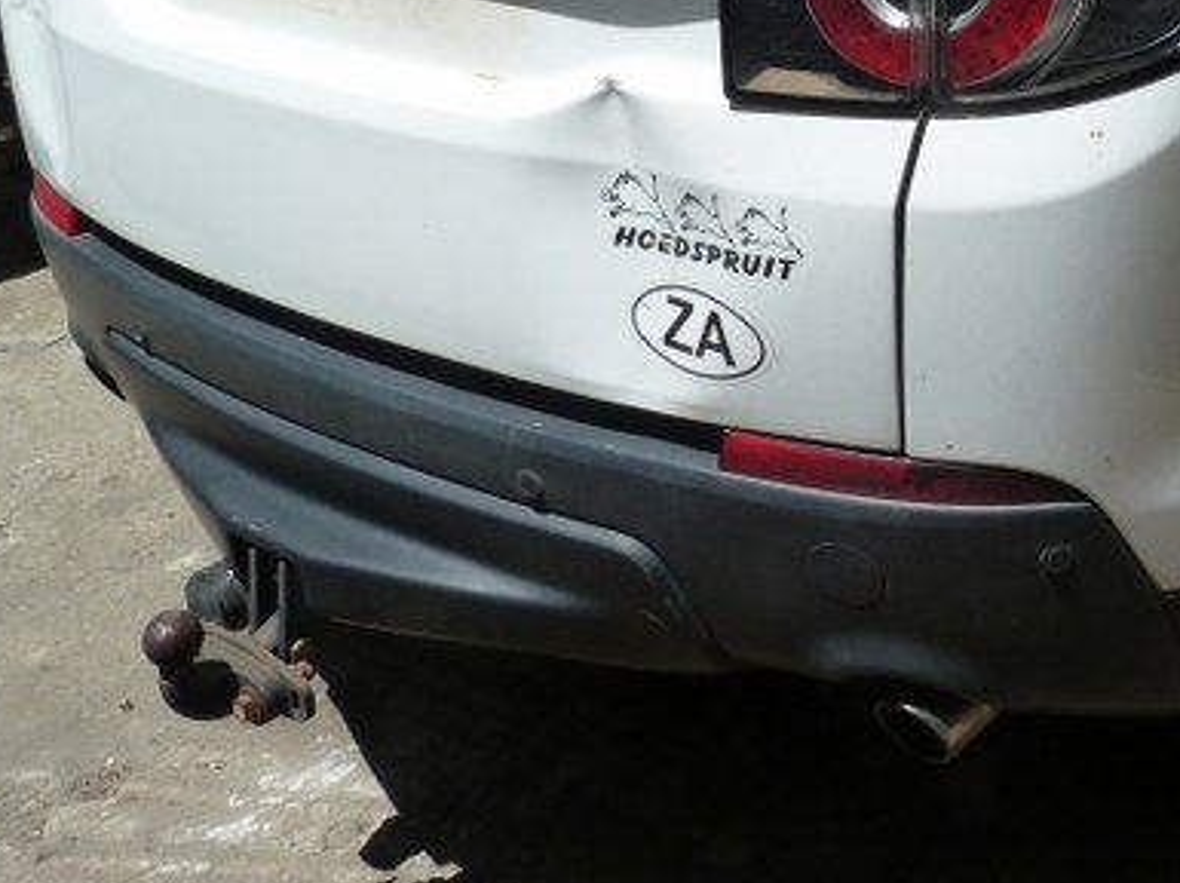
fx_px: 1771
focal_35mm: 52
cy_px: 37
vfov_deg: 26.7
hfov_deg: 35.0
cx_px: 1036
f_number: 5.6
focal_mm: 4.5
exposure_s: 1/400
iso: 125
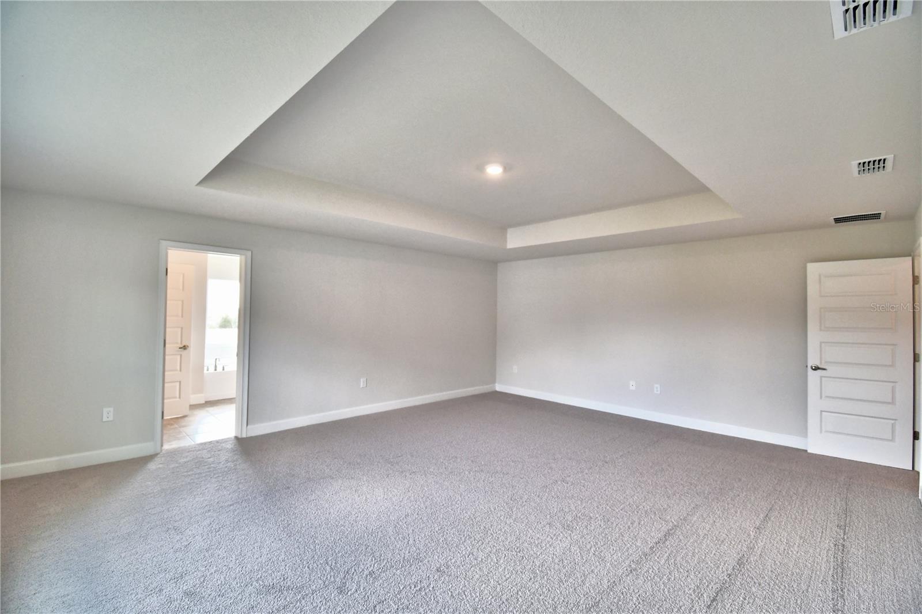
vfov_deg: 77.3
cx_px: 461
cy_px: 307
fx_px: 384
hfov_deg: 100.4
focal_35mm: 15
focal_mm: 10
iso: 400
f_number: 4.5
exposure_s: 1/100
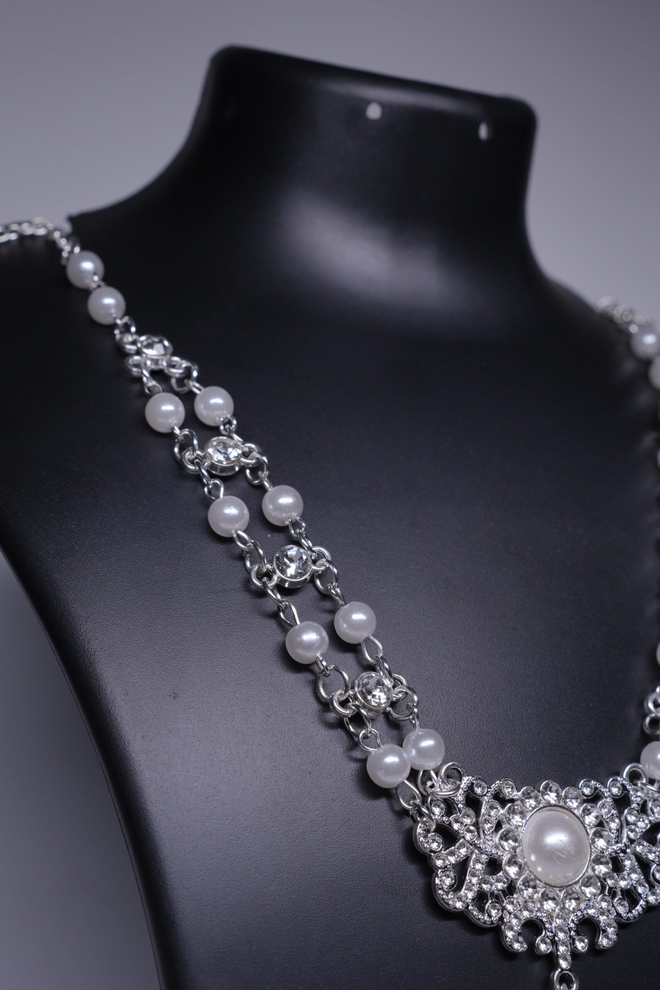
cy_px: 495
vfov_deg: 38.2
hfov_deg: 26.0
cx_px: 330
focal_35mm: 52
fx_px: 1430
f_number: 8
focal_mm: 35
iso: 500
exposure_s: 1/160
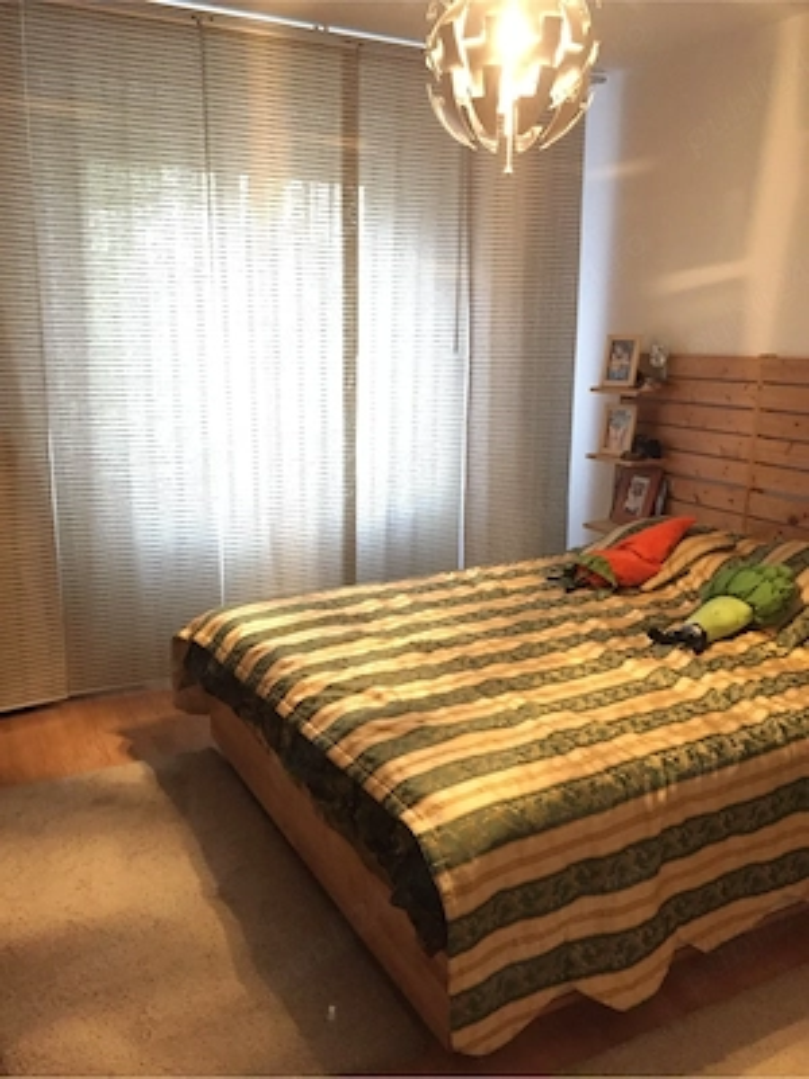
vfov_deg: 61.7
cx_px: 404
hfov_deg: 48.2
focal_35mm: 29
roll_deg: -1.5
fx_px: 904
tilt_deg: -13.2
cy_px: 540
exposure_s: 1/17
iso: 400
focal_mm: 4.15
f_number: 2.2
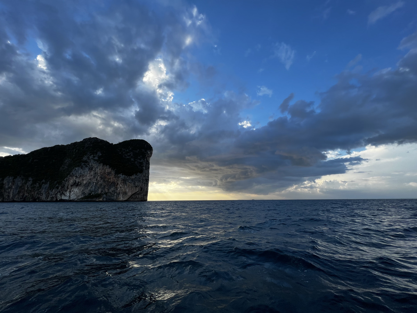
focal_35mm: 13
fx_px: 157
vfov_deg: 89.9
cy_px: 156
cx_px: 208
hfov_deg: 106.2
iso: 32
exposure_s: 1/727
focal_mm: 1.57
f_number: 1.8
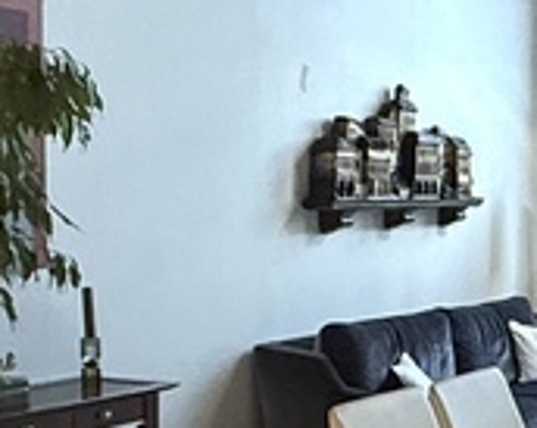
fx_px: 841
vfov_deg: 28.4
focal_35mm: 53
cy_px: 269
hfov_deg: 25.2
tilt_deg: -6.9
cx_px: 837
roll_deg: -1.7
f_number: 2.2
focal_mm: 2.22
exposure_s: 1/120
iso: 320
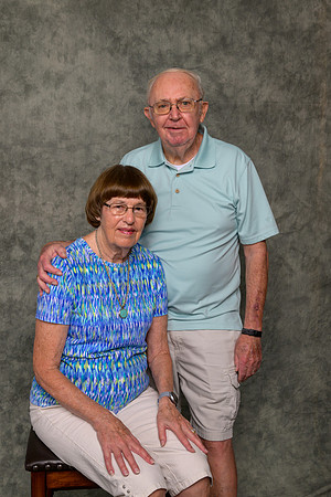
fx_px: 621
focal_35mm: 45
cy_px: 248
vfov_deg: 43.6
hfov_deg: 29.9
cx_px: 166
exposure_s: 1/125
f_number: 10
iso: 400
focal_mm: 45
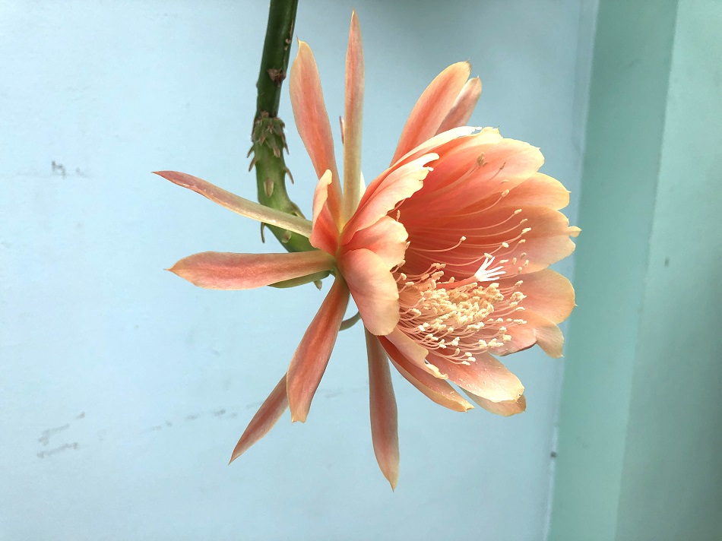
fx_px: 584
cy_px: 270
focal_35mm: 28
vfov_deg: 49.7
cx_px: 361
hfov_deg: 63.5
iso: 32
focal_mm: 3.99
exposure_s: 1/120
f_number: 1.8
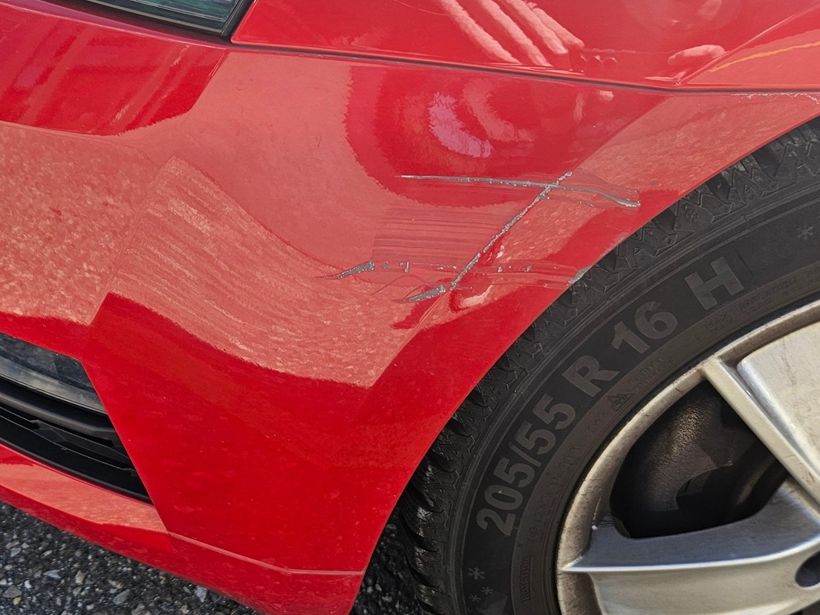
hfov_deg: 44.2
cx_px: 284
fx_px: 995
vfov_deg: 34.3
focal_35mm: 42
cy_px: 324
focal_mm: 5.4
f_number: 1.8
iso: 40
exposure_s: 1/456
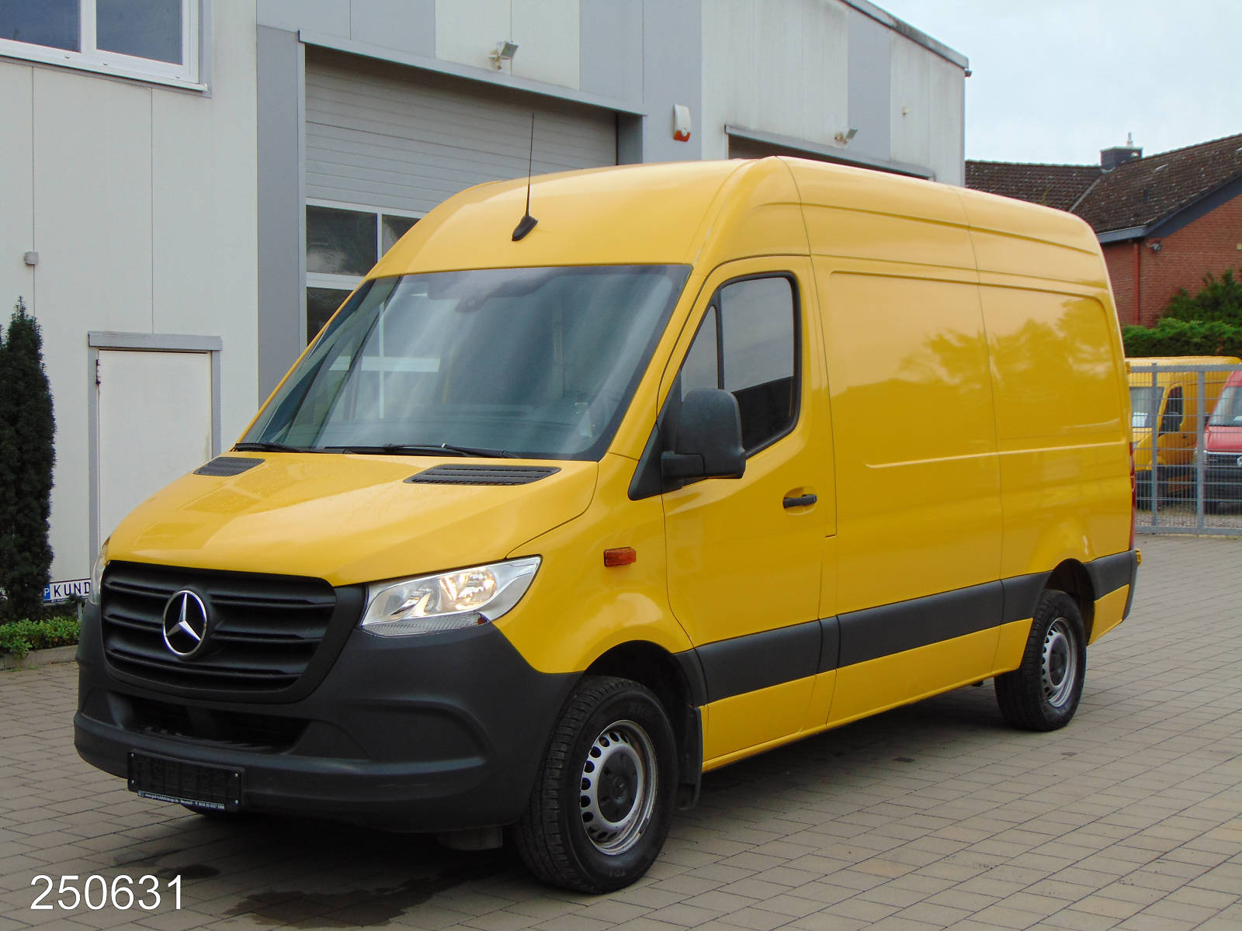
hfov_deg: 38.2
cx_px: 621
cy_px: 466
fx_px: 1794
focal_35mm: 50
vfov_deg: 29.1
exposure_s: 1/320
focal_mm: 9
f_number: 3.5
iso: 80
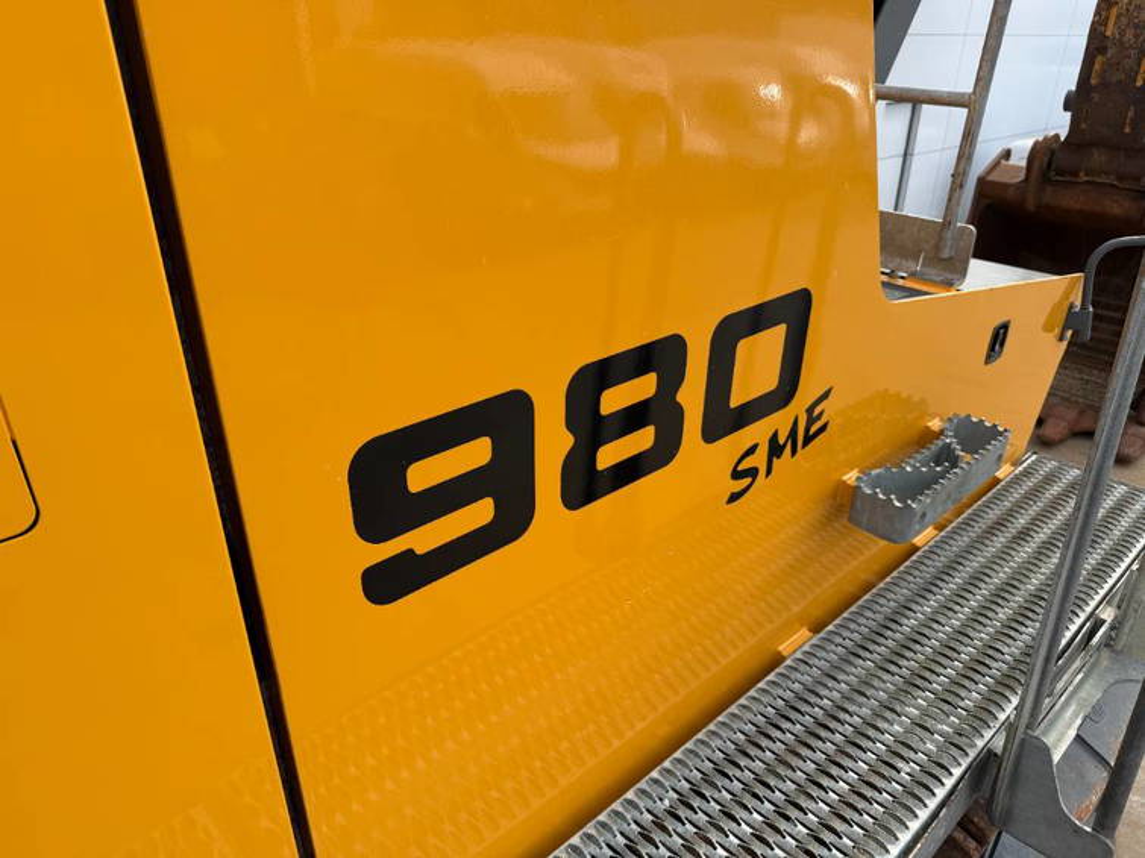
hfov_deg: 71.6
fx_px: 794
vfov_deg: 56.8
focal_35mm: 24
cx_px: 572
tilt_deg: -26.2
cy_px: 429
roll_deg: -0.3
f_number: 1.78
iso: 80
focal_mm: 6.76
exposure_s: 1/1727
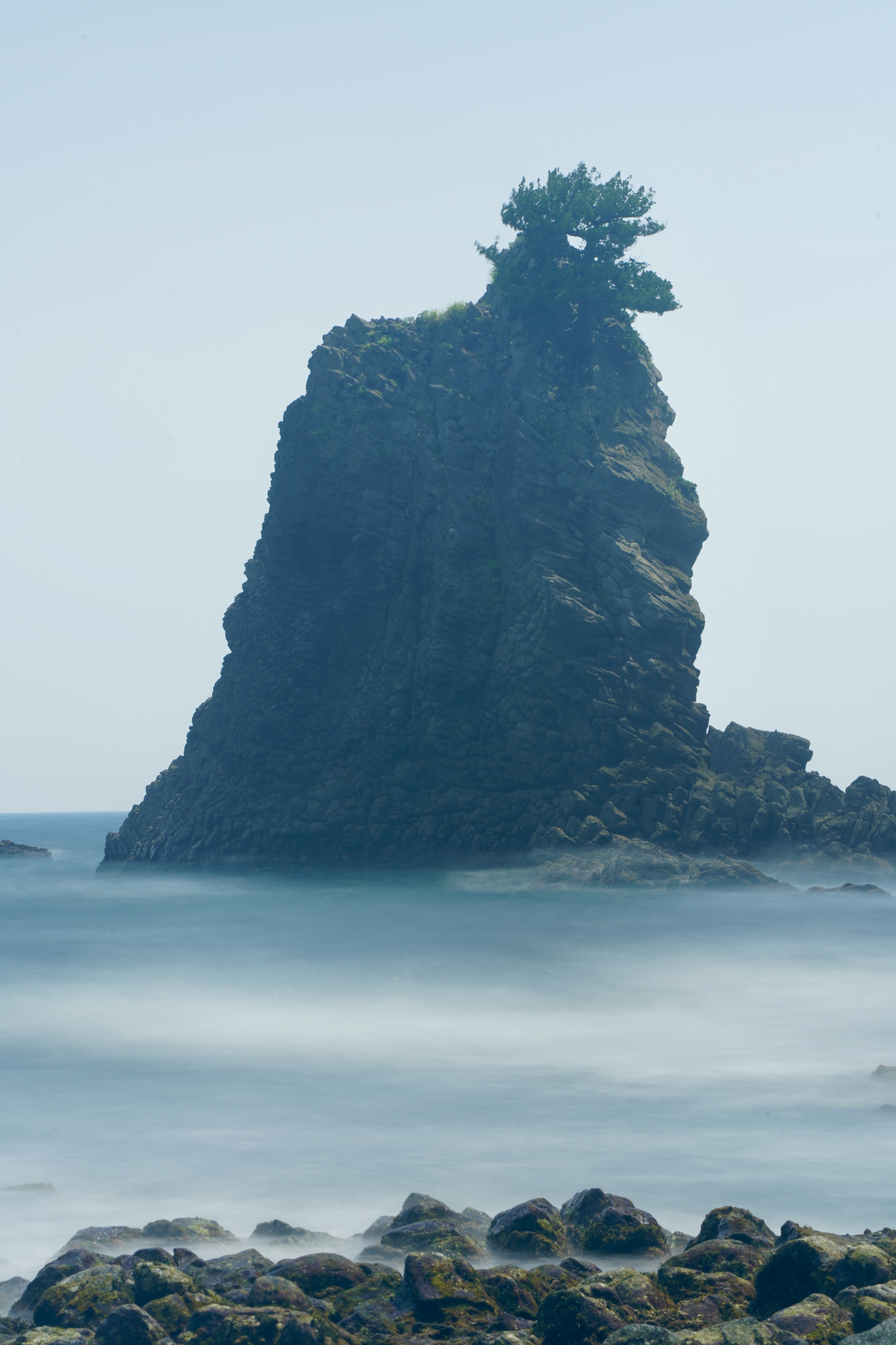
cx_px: 448
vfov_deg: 14.7
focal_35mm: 140
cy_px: 672
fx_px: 5226
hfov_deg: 9.8
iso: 50
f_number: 18
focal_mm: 140
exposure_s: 13
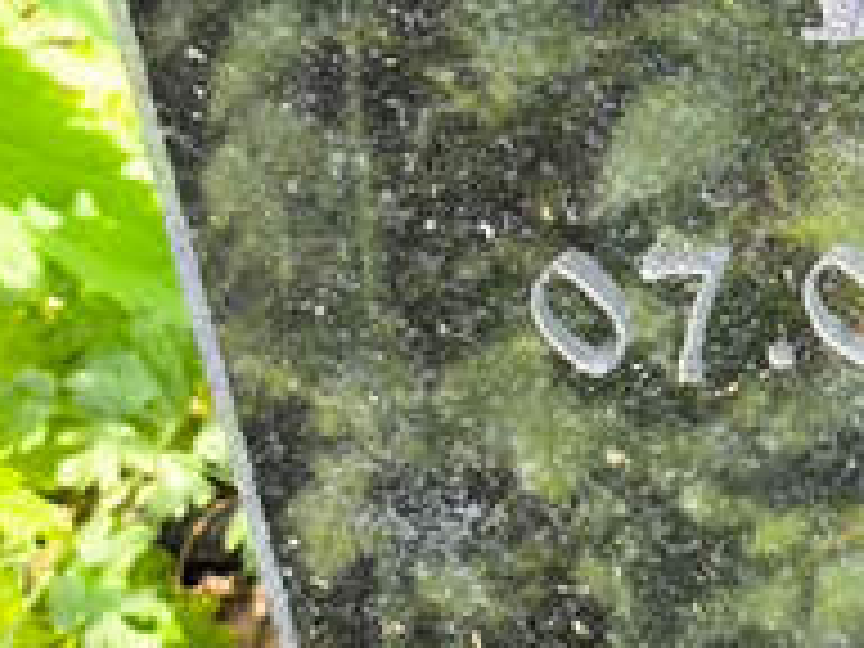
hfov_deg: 9.0
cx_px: 1631
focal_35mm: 208
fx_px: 5192
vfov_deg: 7.0
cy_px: -342
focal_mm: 4.71
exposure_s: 1/130
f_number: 1.7
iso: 50
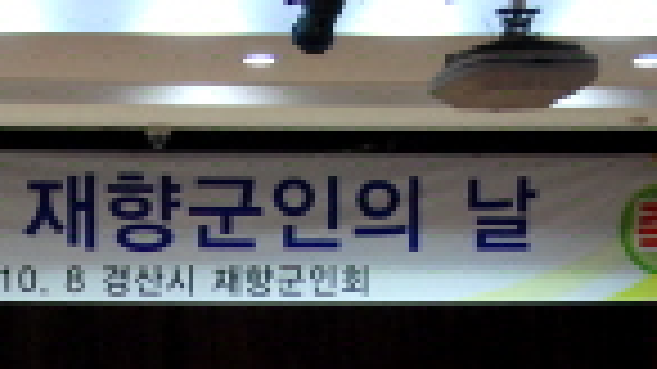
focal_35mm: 172
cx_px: 112
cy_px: 626
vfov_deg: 6.9
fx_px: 2995
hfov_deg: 12.5
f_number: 4
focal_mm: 32
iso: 800
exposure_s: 1/25
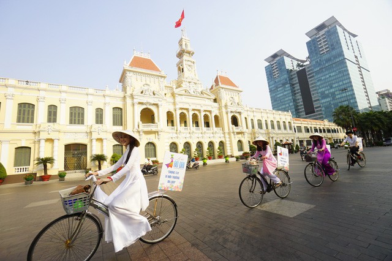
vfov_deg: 77.3
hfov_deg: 100.4
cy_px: 130
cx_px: 196
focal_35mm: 15
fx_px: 163
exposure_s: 1/500
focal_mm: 10
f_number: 5.6
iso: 200
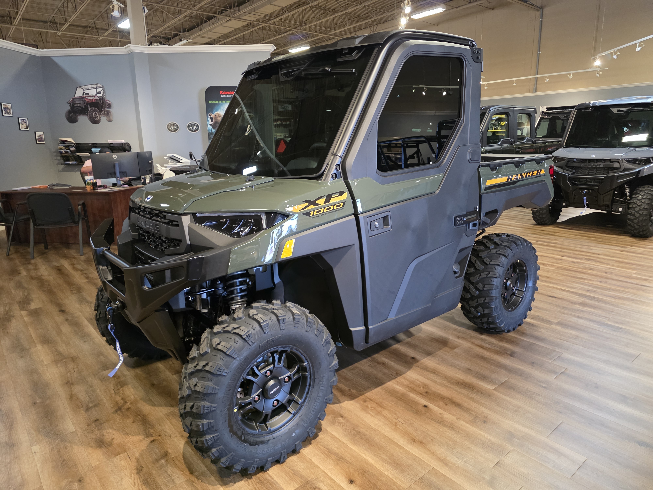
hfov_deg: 73.9
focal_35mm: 23
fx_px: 434
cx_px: 326
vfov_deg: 58.9
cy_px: 245
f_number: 1.7
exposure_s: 1/120
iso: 1250
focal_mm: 6.3
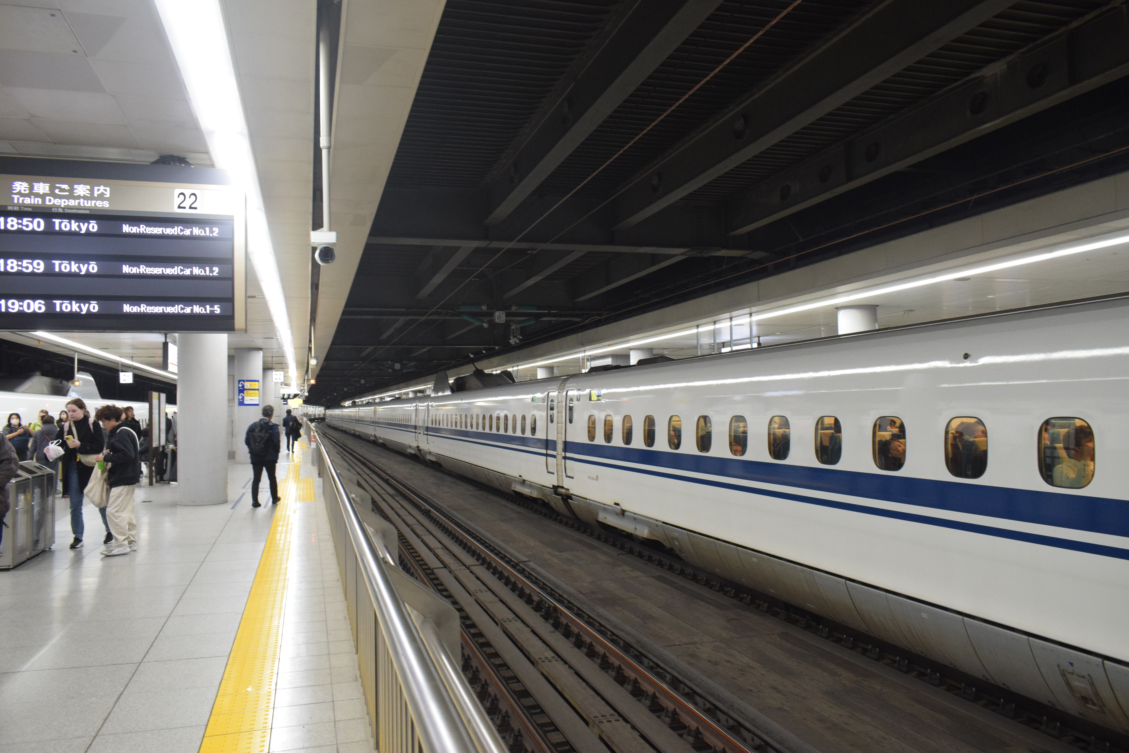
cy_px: 376
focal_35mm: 27
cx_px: 564
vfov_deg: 47.9
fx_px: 847
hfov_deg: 67.4
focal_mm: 18
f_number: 7.1
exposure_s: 1/60
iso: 1600
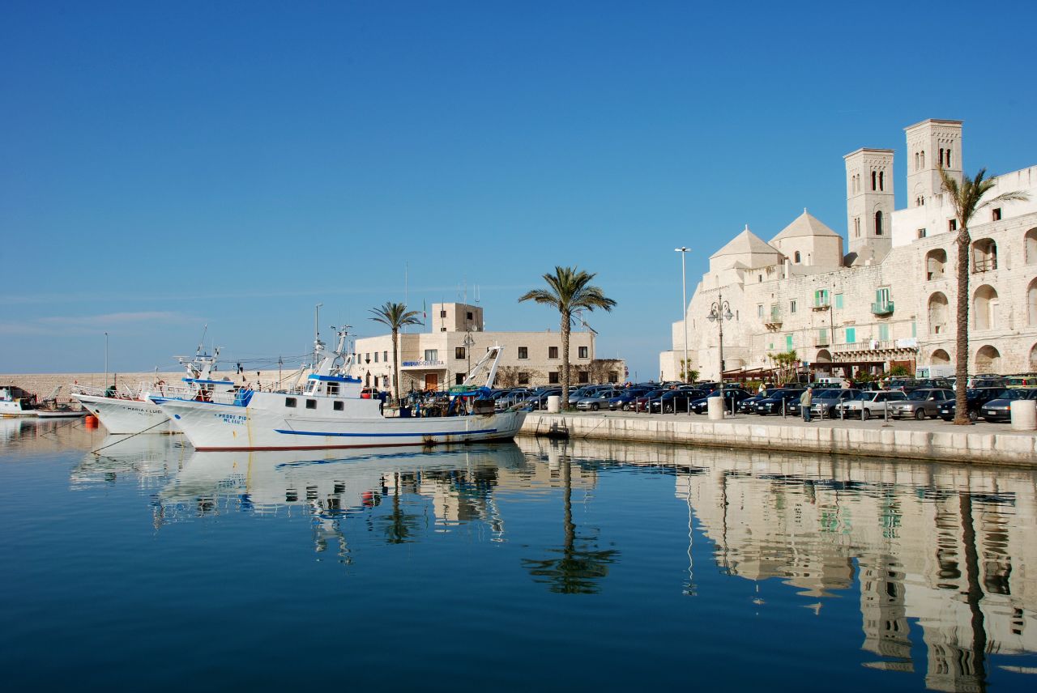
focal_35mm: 33
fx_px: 951
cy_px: 346
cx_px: 518
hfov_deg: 57.2
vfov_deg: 40.0
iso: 100
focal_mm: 22
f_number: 14
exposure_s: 1/100
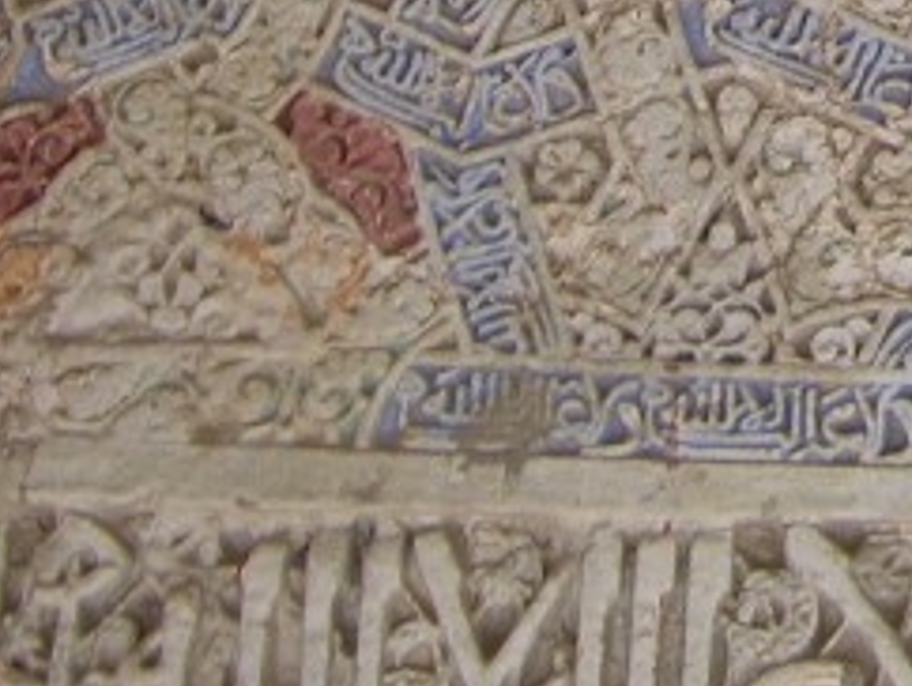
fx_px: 3903
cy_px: -388
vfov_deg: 9.7
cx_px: 1334
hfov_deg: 12.7
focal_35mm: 148
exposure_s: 1/12.8
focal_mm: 8.9
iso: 50
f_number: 2.8
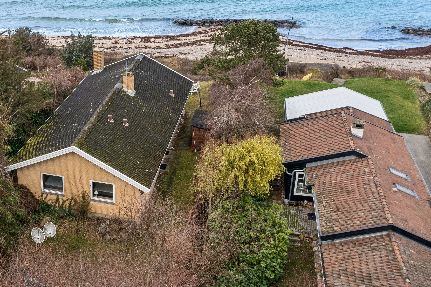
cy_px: 93
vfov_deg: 28.4
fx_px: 563
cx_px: 115
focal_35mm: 47
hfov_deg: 40.9
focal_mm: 10.3
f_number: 4.5
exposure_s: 1/120
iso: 100
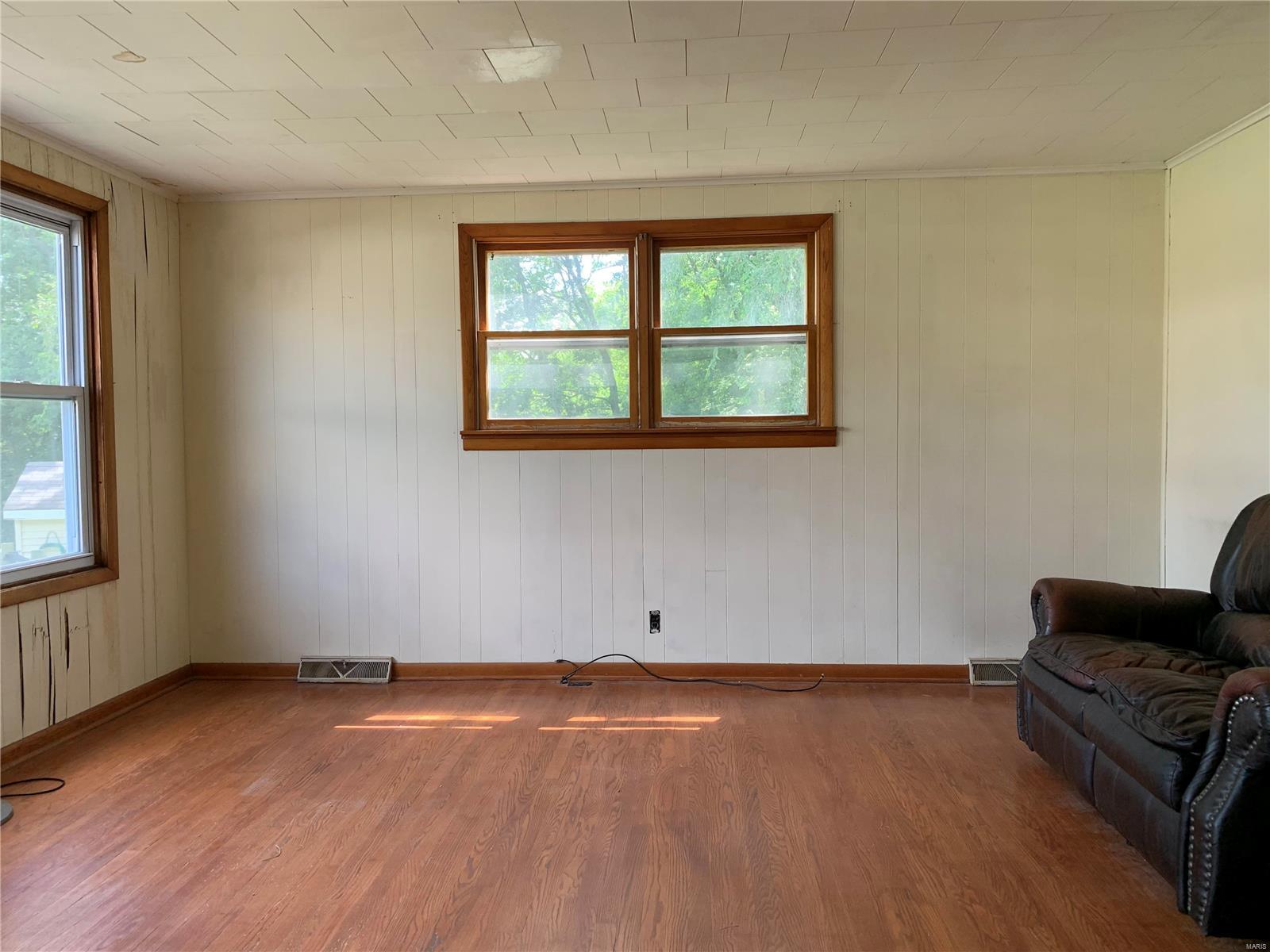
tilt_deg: -3.2
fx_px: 954
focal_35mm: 26
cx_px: 635
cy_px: 476
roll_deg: +0.6
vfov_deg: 53.1
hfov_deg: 67.3
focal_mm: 4.25
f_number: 1.8
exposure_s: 1/121
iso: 64
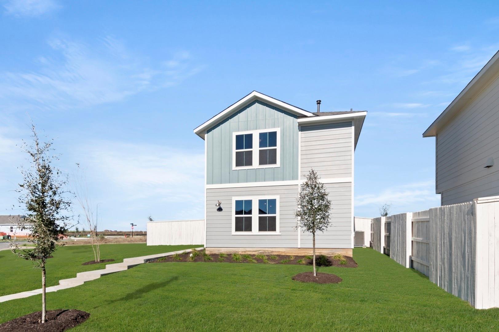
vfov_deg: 36.8
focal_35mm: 36
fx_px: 499
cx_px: 250
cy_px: 166
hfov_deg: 53.2
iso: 400
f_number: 8
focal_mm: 24
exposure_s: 1/1000
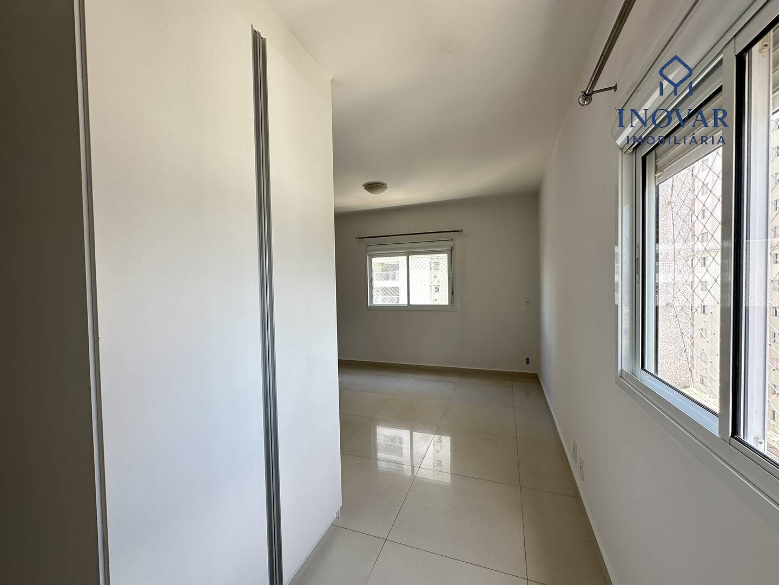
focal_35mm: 14
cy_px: 292
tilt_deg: -0.7
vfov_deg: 85.7
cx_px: 390
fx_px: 315
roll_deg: +2.1
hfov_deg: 102.1
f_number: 2.2
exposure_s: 1/99
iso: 40
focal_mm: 2.22
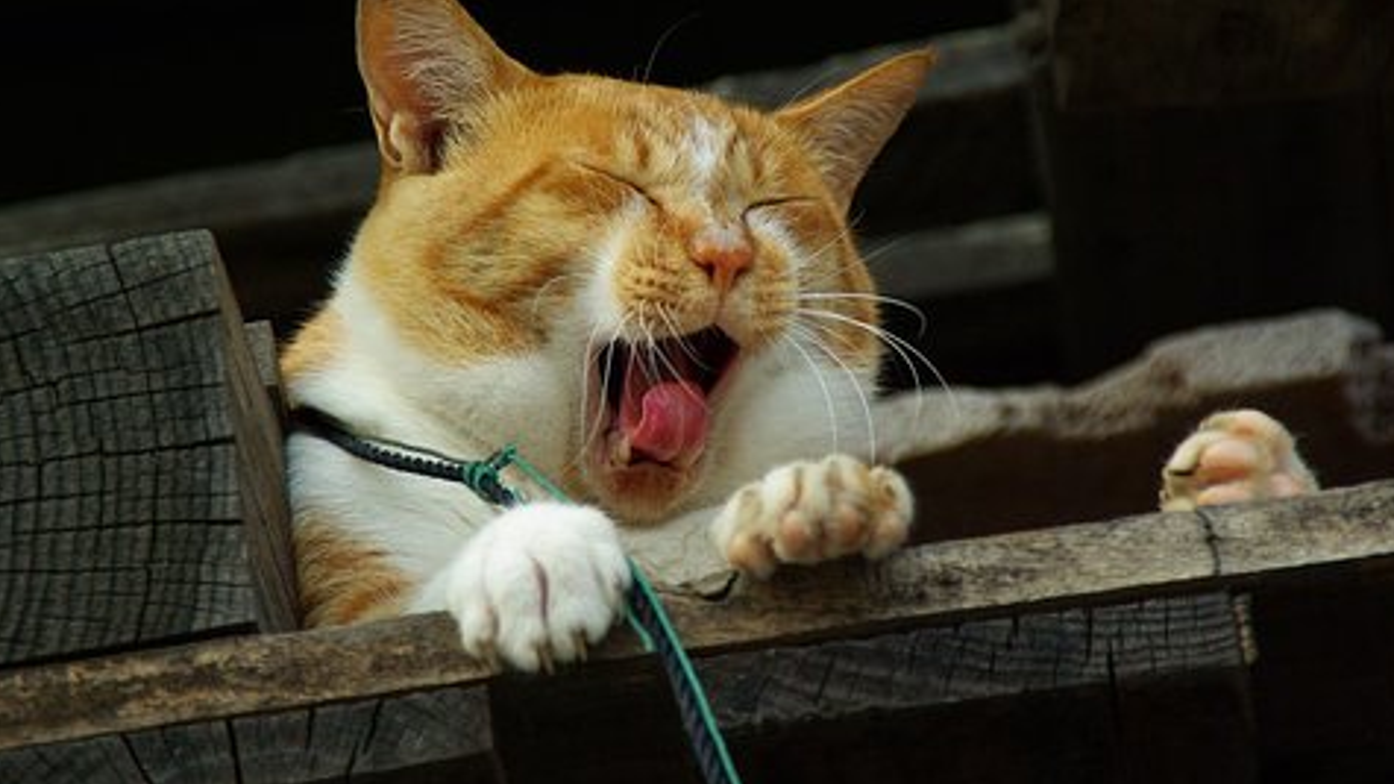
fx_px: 12528
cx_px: 681
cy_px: 357
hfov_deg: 6.4
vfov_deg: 3.6
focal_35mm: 339
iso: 400
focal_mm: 200
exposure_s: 1/125
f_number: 6.3
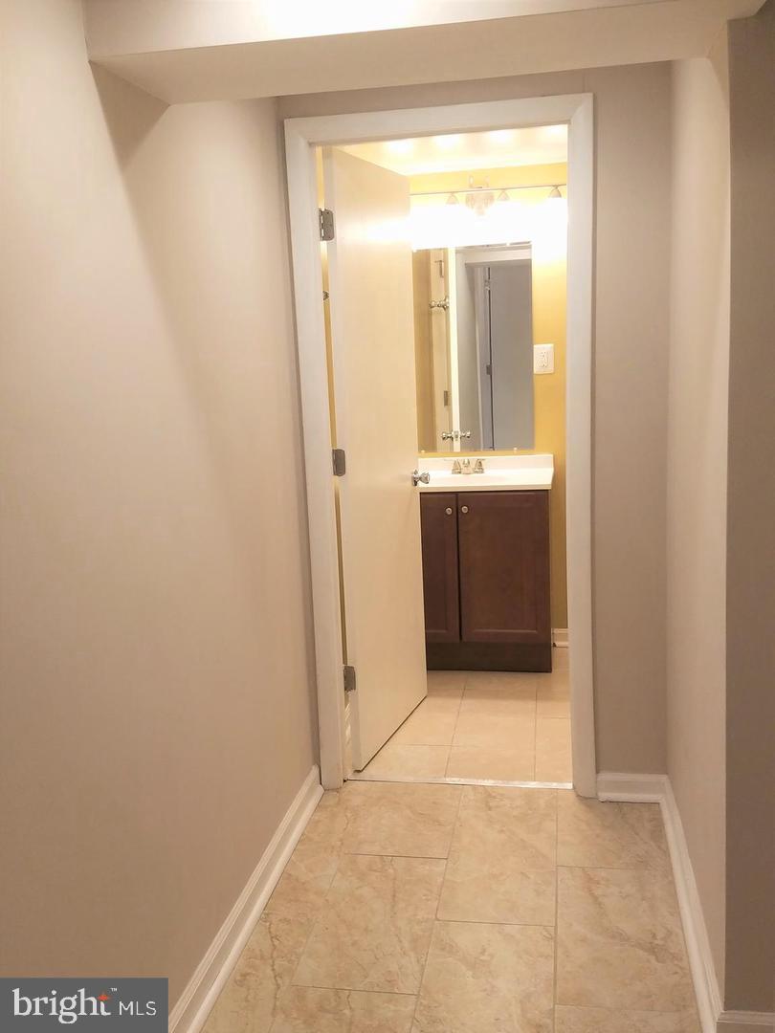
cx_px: 388
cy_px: 516
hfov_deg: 53.1
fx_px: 776
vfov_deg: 67.3
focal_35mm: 26
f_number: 1.7
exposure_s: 1/60
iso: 80
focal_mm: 4.2
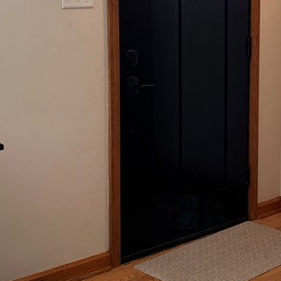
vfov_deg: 22.8
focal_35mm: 75
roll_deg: +0.8
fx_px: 689
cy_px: 69
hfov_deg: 23.0
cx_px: 181
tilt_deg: -9.3
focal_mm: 5.1
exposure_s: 1/120
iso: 64
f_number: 1.6
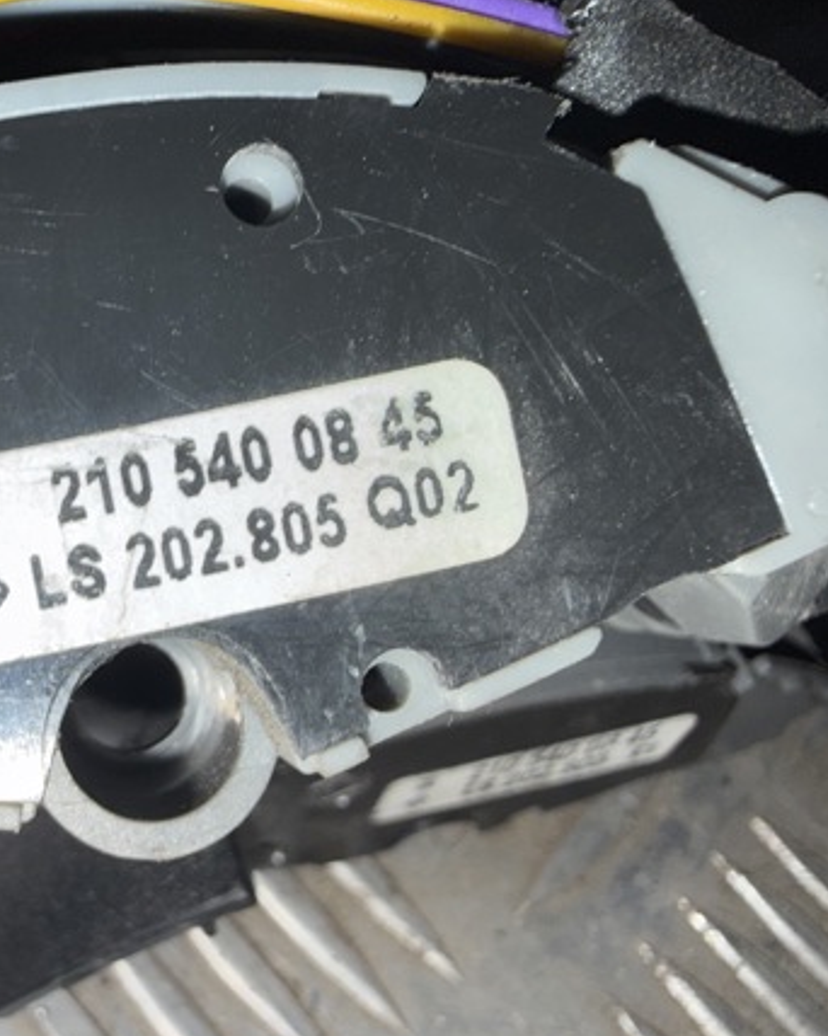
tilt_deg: -49.7
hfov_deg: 40.3
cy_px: 524
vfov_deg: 51.6
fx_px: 1073
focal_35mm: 35
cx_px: 155
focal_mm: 2.22
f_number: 2.2
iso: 12
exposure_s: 1/172
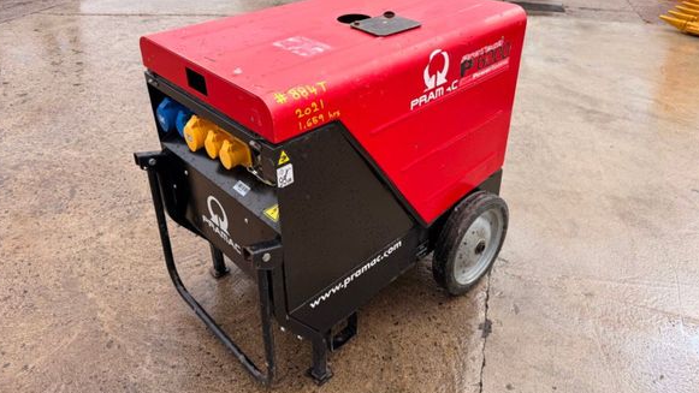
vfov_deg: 42.4
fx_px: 501
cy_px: 133
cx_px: 345
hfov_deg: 69.9
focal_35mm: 27
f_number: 1.78
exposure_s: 1/2232
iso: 80
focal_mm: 6.76
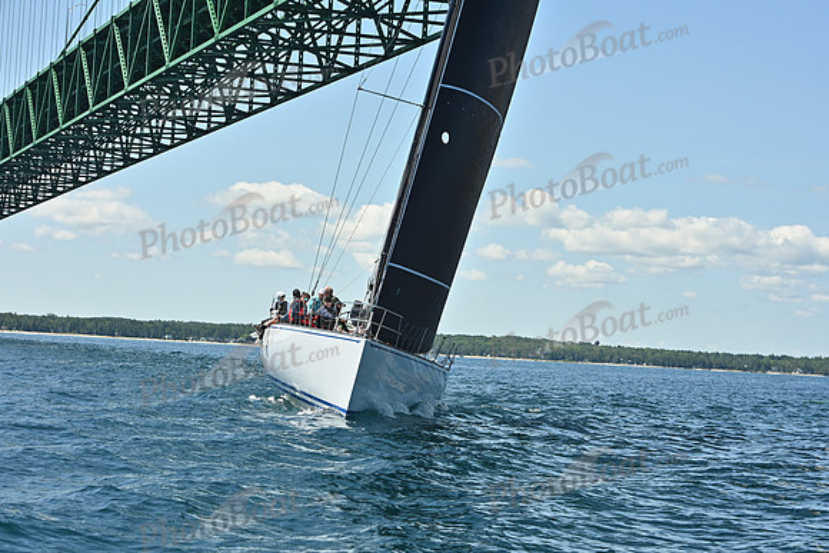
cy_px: 276
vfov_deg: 15.9
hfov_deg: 23.6
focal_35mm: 86
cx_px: 414
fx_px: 1981
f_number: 9
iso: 320
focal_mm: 86
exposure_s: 1/1000
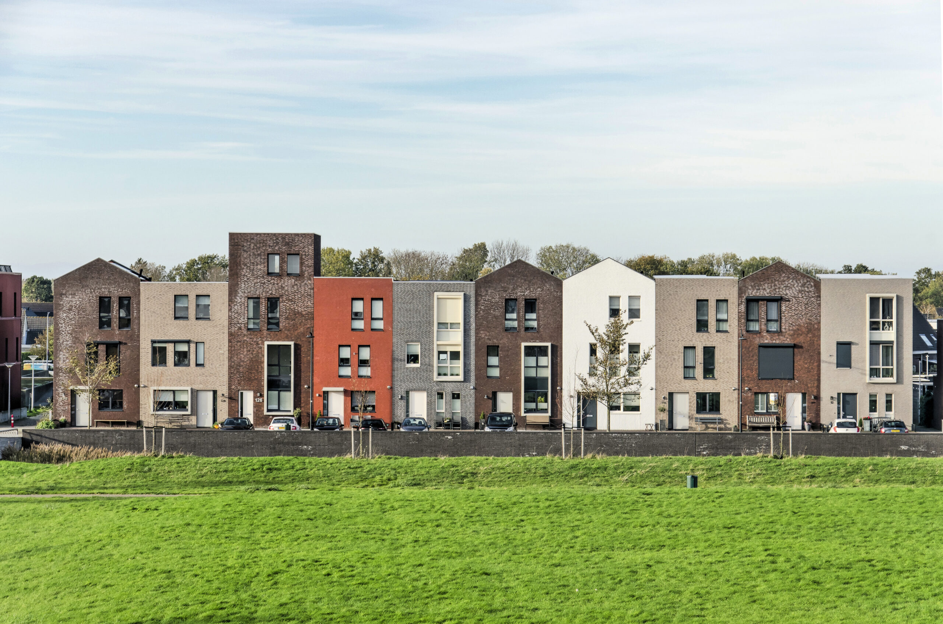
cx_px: 472
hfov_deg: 18.2
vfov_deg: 12.1
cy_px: 312
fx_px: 2941
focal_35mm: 112
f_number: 8
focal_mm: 75
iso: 100
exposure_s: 1/400
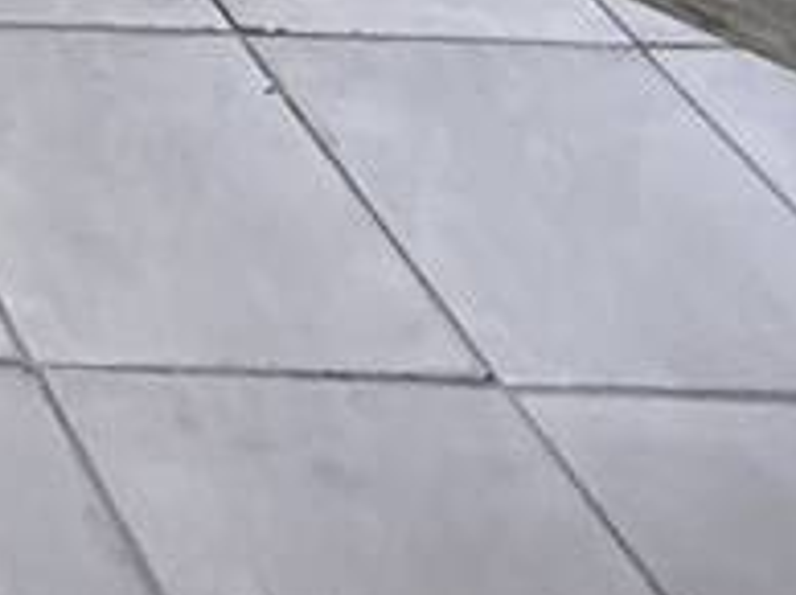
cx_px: -1297
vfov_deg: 10.2
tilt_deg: -14.8
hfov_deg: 12.7
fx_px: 2389
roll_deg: +0.4
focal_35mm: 104
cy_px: -1202
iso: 320
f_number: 2.2
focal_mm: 2.22
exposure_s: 1/60
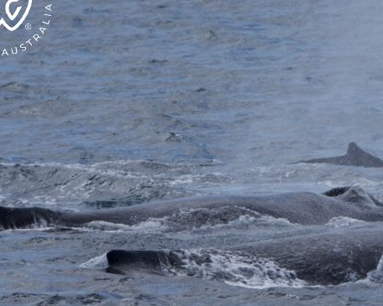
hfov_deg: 2.9
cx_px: 284
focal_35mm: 677
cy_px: 177
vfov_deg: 2.3
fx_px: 7676
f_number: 8
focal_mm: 411
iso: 640
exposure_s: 1/3200
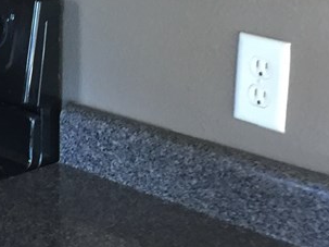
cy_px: -46
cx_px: -47
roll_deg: -2.8
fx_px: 931
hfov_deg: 19.1
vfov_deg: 14.6
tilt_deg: -7.8
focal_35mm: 98
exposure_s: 1/10
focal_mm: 4.15
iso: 125
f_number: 2.2
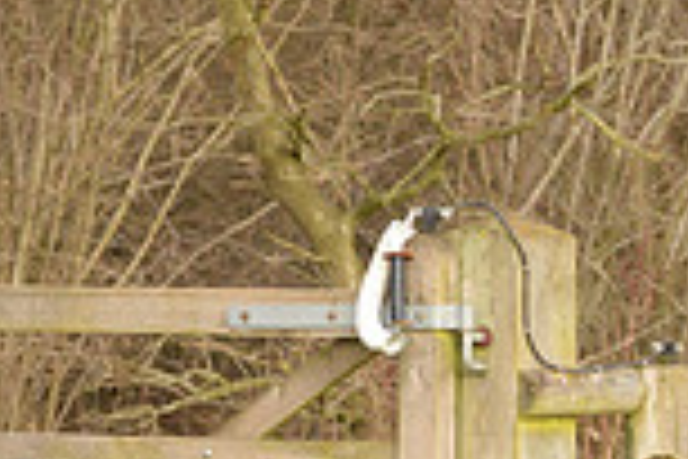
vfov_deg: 3.7
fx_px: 7090
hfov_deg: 5.5
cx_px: 1300
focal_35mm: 371
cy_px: 356
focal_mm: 98
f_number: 4.5
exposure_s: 1/1250
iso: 1000
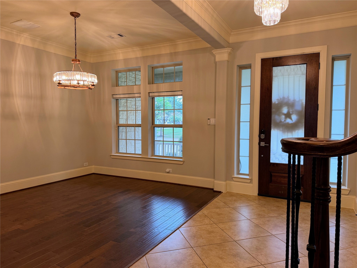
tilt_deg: -3.2
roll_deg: +0.2
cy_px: 134
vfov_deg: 56.8
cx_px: 178
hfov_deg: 71.6
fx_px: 248
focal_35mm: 24
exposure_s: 1/120
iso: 160
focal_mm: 6.76
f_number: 1.78
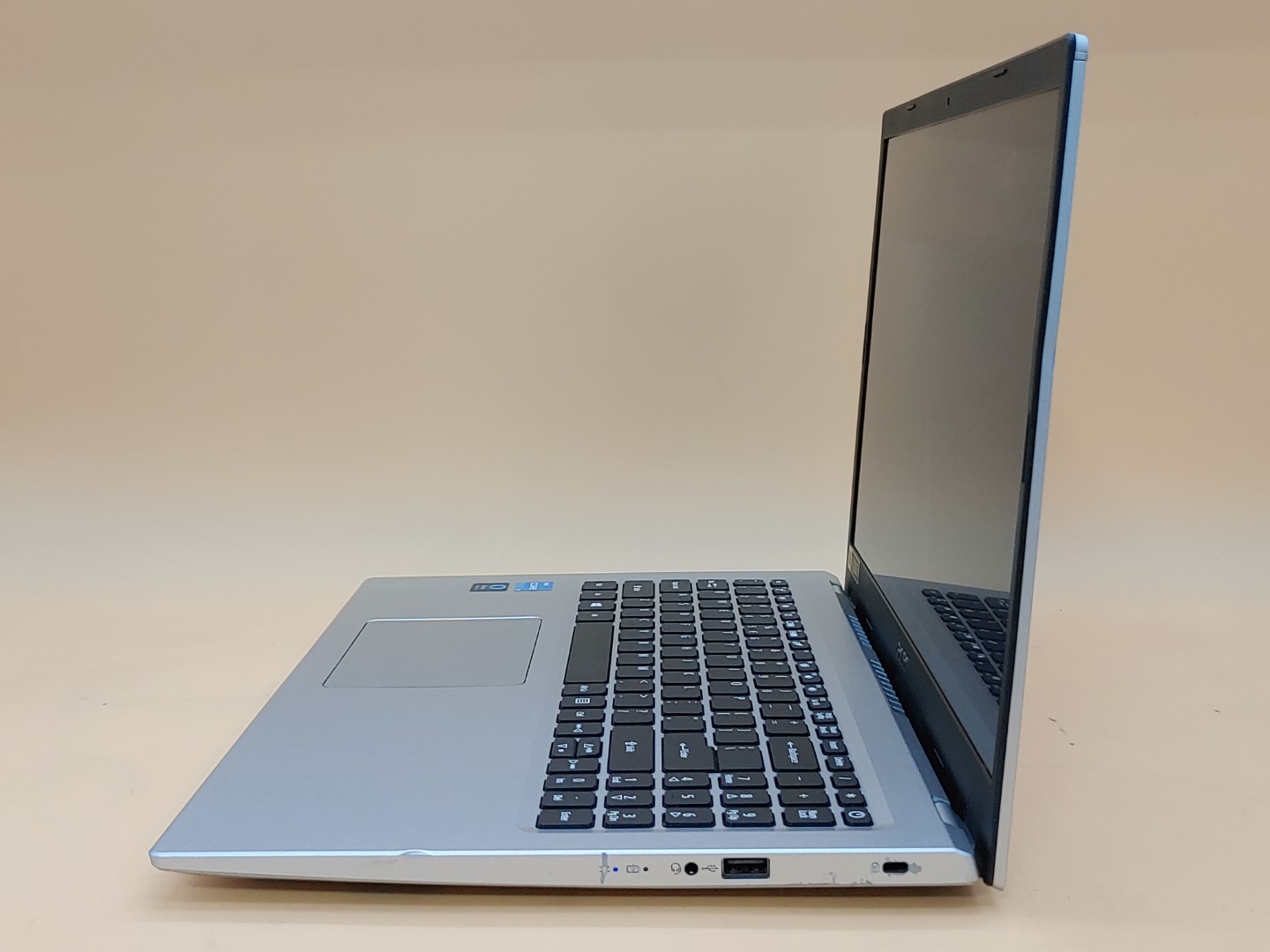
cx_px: 635
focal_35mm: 44
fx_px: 1614
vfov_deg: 32.9
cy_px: 476
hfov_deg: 42.9
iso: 50
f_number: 1.8
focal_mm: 4.36
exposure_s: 1/61
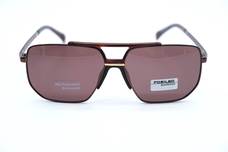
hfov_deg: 27.7
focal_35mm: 73
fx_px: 462
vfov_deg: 18.7
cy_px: 76
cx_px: 114
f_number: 5
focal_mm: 48.4
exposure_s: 1/210
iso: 160
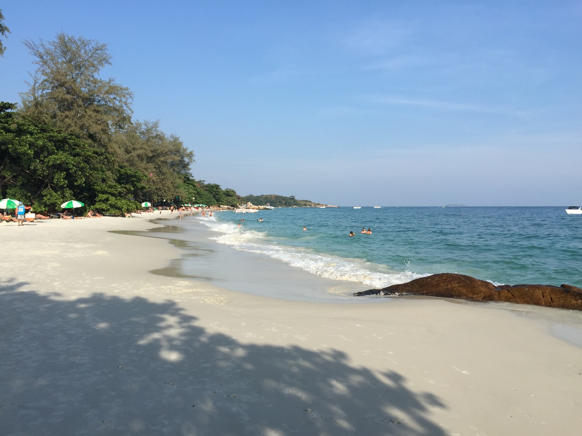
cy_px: 218
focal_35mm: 29
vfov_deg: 48.2
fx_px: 488
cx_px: 291
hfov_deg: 61.7
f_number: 2.2
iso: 32
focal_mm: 4.15
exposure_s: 1/1799
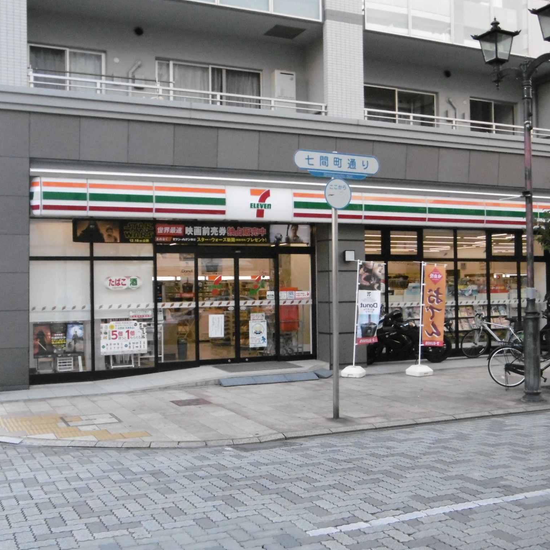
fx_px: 809
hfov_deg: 37.5
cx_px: 291
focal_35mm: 45
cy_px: 275
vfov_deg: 37.6
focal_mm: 6.8
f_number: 3.7
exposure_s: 1/400
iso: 800
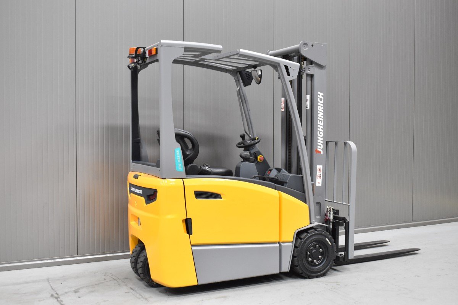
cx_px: 229
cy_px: 152
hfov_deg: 47.9
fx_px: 515
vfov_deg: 33.0
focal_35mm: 40
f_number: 5
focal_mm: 27
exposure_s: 1/30
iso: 1600
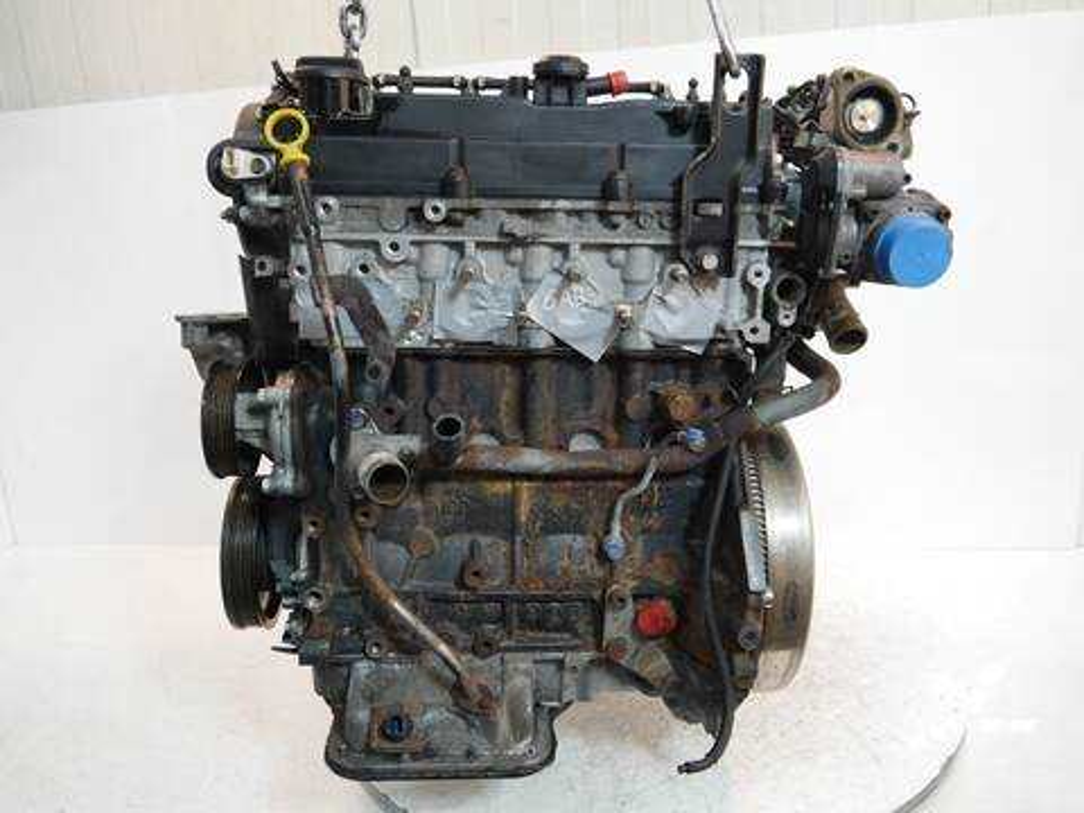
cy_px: 406
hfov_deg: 63.4
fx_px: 877
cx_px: 542
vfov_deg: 49.7
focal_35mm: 28
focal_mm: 14
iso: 400
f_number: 3.5
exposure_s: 1/60
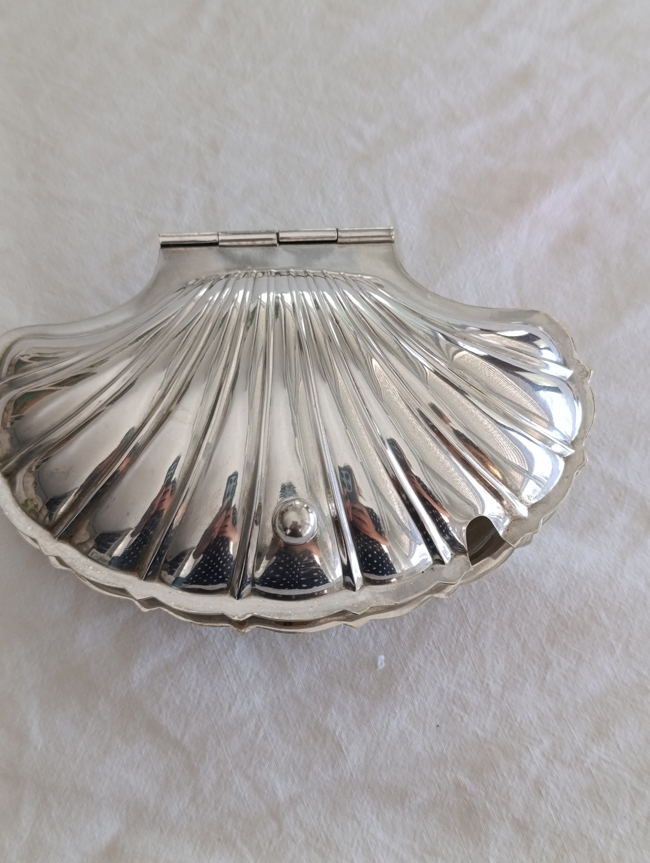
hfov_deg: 31.6
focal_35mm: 46
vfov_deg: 41.2
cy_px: 432
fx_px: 1149
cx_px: 325
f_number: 1.65
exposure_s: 1/100
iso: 666
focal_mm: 6.11
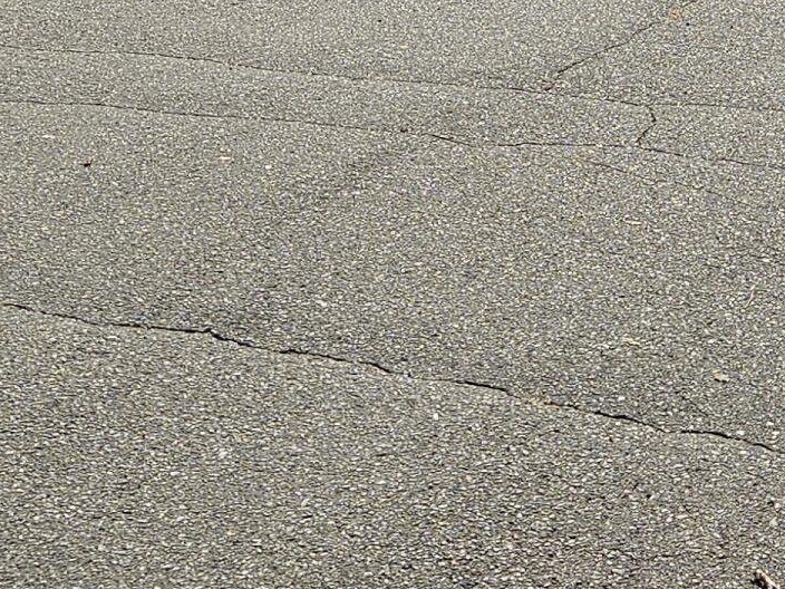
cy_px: -328
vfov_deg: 14.0
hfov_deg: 20.0
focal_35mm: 98
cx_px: 395
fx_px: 2222
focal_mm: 5.4
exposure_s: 1/2066
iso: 25
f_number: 1.8
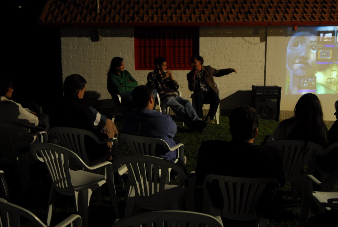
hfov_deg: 42.3
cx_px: 169
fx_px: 437
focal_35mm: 46
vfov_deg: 29.1
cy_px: 114
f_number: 4.5
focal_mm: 31
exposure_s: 1/8
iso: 320
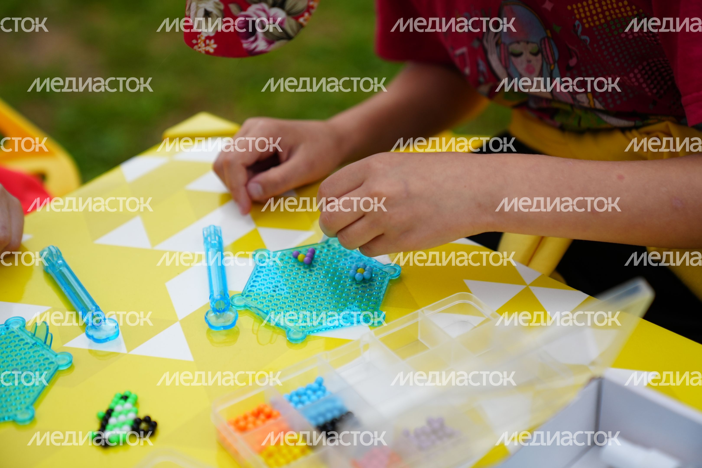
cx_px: 351
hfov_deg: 28.8
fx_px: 1365
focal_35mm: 70
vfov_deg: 19.5
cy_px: 234
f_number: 2.8
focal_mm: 70
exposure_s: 1/4000
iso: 640
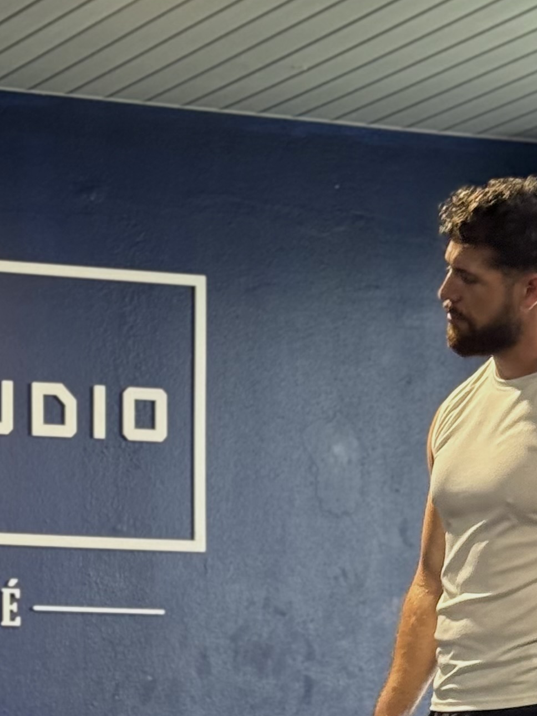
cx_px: -58
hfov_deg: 9.8
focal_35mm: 150
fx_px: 3102
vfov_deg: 12.9
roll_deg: -0.5
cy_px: 784
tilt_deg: +1.2
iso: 250
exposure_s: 1/33
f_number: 1.78
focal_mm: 6.76
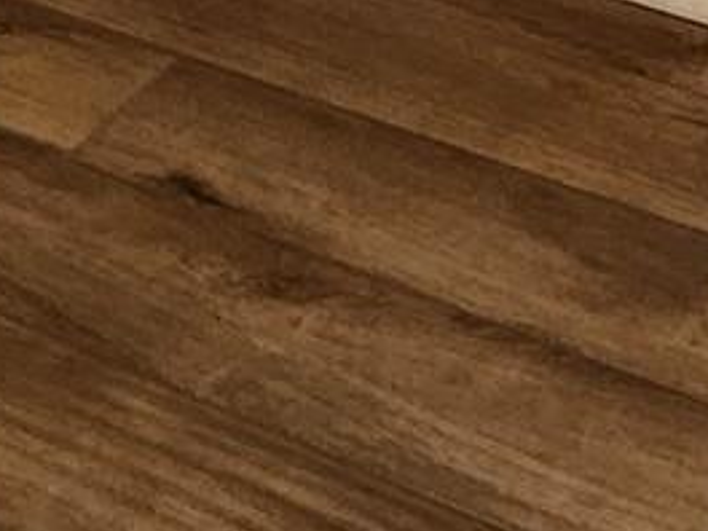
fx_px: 2066
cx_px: 91
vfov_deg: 10.0
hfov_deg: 19.2
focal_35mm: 101
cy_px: -1164
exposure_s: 1/60
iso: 100
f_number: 2.2
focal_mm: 2.2
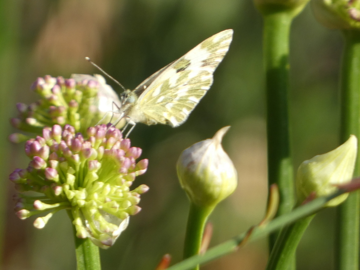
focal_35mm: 1110
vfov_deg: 1.3
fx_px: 11545
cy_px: 135
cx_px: 180
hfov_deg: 1.8
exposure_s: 1/125
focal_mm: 198.9
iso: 100
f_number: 5.7
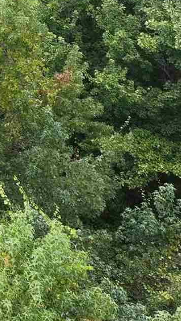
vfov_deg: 15.3
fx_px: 1076
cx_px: -368
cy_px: -209
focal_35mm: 126
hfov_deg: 8.2
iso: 400
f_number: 2.8
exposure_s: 1/800
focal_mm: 12.29
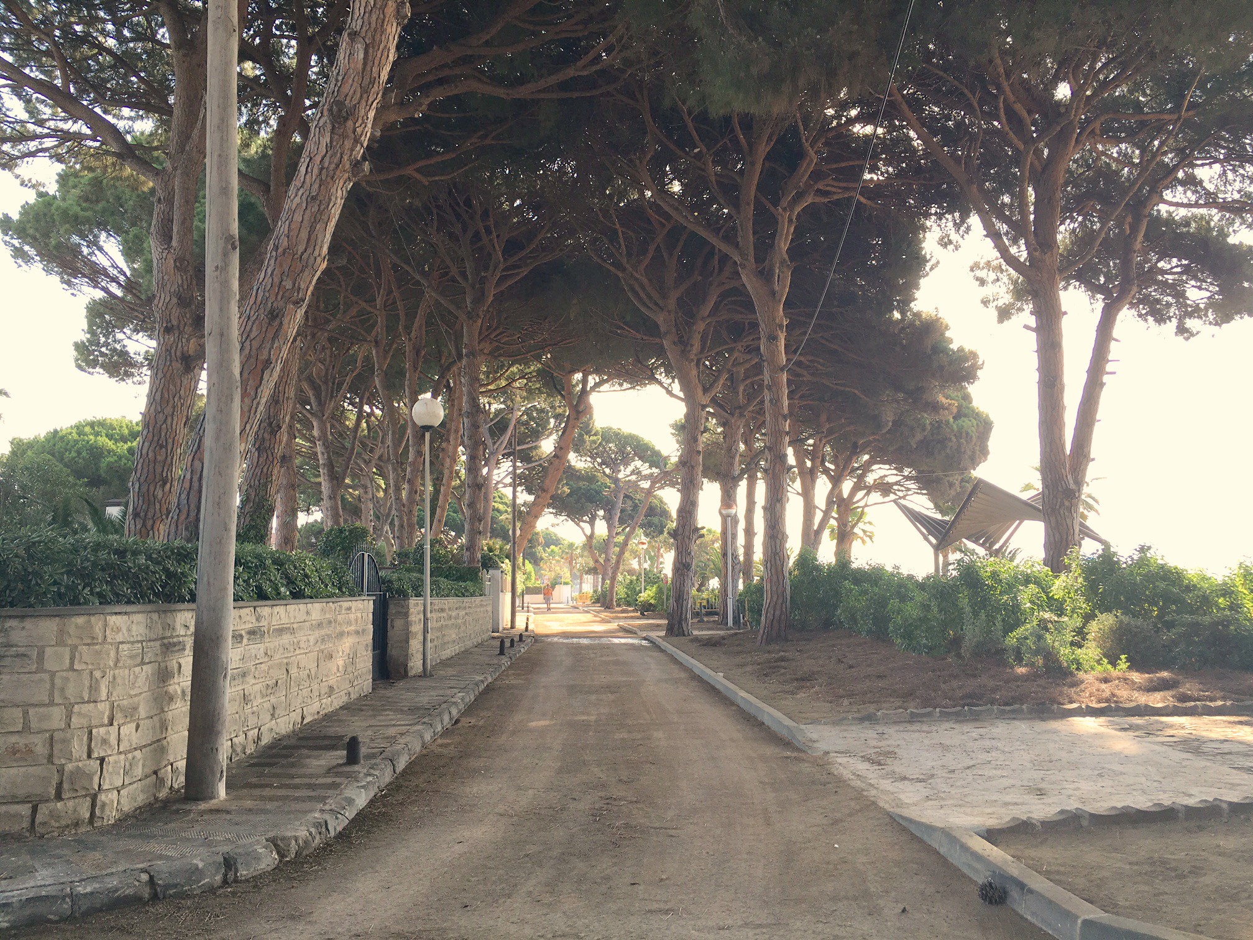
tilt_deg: +8.1
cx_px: 626
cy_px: 470
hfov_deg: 61.7
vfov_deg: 48.2
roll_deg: +0.3
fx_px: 1050
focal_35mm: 29
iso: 25
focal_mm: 4.15
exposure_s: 1/265
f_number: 2.2
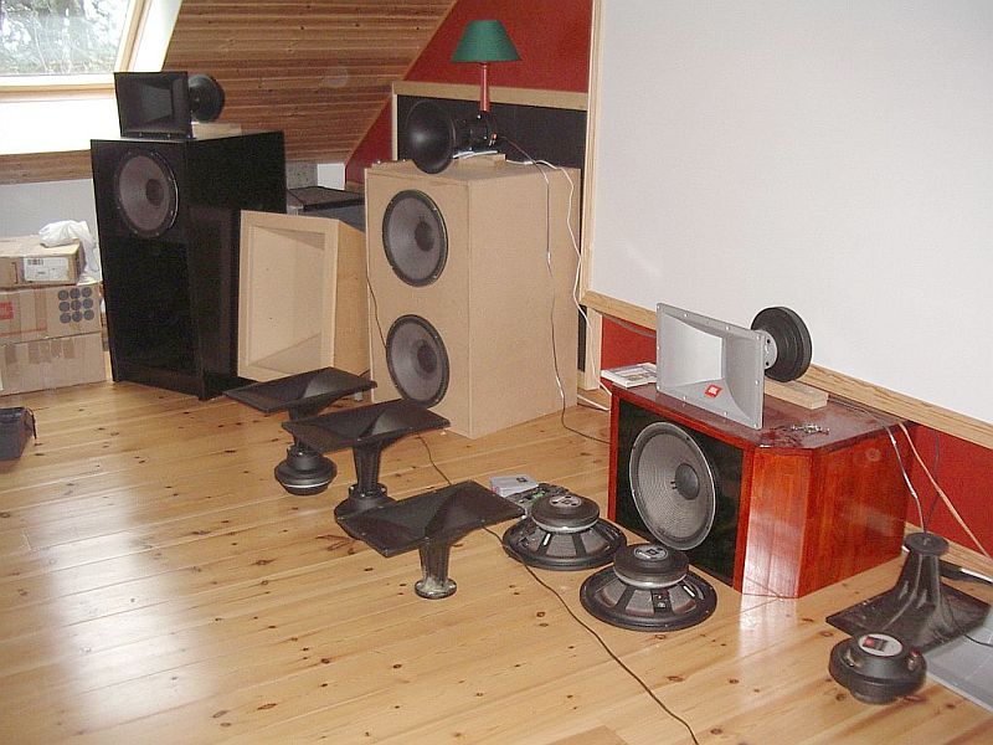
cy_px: 372
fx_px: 1090
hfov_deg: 49.0
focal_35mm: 38
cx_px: 496
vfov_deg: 37.7
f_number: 2.6
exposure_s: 1/60
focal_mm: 5.8
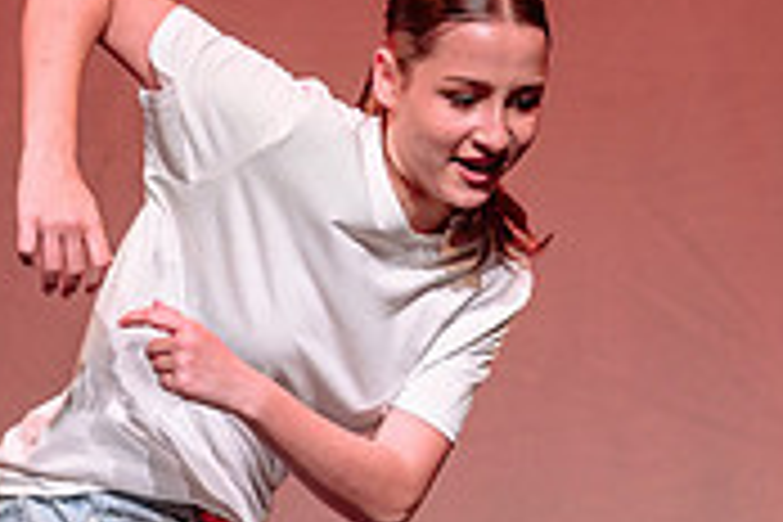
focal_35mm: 861
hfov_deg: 2.4
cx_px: 619
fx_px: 18725
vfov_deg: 1.6
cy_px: 400
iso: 1250
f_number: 2.8
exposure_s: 1/500
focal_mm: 200
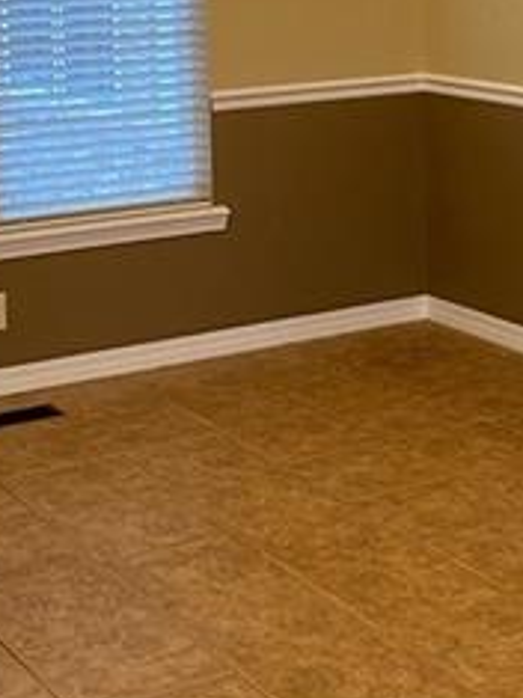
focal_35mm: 85
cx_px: 336
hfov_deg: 17.3
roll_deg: +0.2
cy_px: 74
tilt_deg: -6.2
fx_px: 1714
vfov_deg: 22.5
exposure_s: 1/60
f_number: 1.8
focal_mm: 4.25
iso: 200
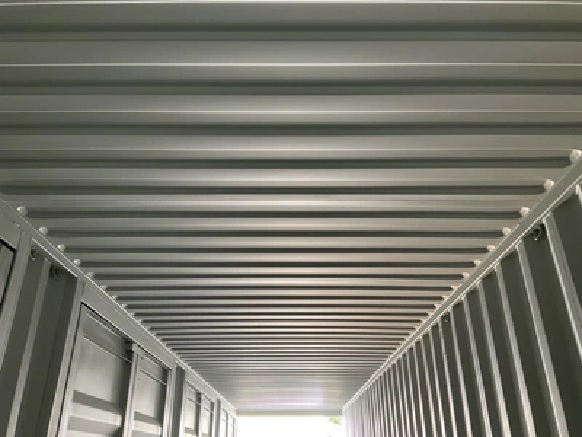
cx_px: 291
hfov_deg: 61.7
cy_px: 218
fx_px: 488
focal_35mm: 29
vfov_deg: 48.2
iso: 64
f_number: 1.8
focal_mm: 3
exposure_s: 1/61
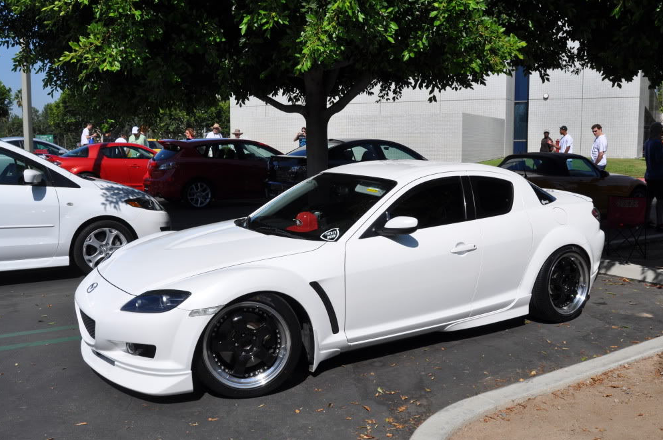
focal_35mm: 34
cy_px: 221
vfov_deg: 38.8
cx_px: 335
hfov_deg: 55.9
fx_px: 625
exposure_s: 1/500
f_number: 11
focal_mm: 22
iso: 200
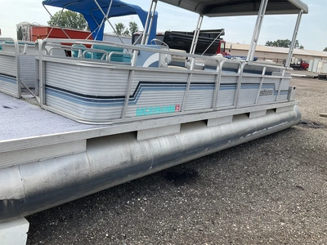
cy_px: 122
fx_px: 274
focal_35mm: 29
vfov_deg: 48.2
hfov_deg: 61.7
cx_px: 164
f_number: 1.8
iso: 25
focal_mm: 3
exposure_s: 1/739
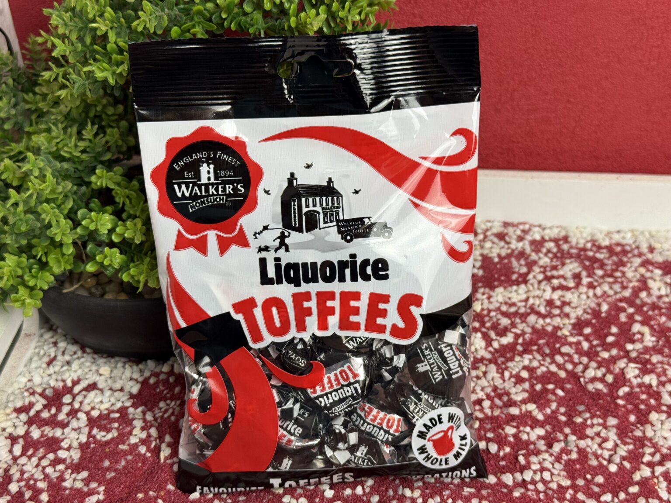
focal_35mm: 48
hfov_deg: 39.7
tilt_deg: -37.8
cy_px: 252
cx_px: 336
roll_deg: +1.0
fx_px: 930
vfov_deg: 30.3
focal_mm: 6.76
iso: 80
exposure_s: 1/100
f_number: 1.78
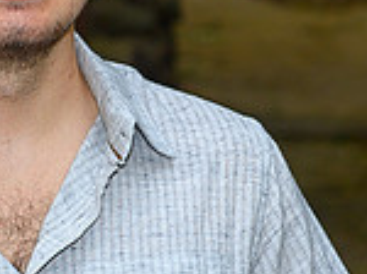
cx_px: 6
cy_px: 160
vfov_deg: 3.8
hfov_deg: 5.1
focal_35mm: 389
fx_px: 4118
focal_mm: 70
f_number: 5
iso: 200
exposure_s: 1/80
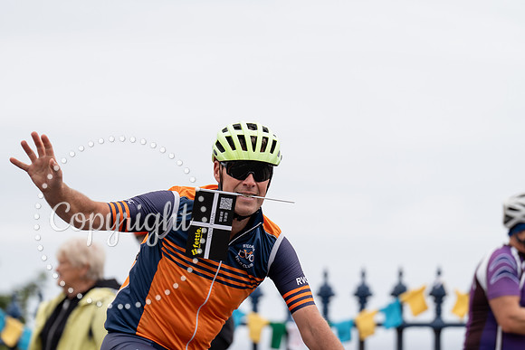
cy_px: 175
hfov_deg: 10.3
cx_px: 262
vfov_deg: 6.9
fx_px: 2917
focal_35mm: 200
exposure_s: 1/640
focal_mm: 200
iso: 160
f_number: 4
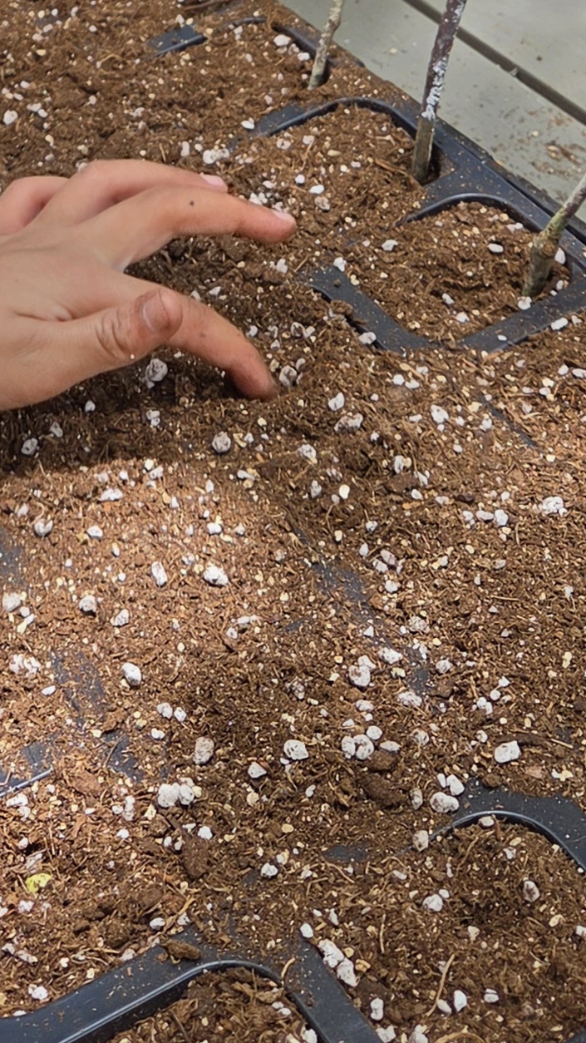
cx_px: 15
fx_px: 1492
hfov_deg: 21.5
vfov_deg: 34.9
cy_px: -5
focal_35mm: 54
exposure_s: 1/182
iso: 50
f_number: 1.8
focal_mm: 5.4
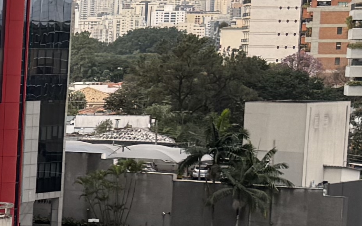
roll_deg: -0.2
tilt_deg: -8.4
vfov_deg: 8.3
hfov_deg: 11.4
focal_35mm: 156
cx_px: -469
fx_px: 1539
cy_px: 262
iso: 80
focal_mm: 6.76
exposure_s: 1/582
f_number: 1.78
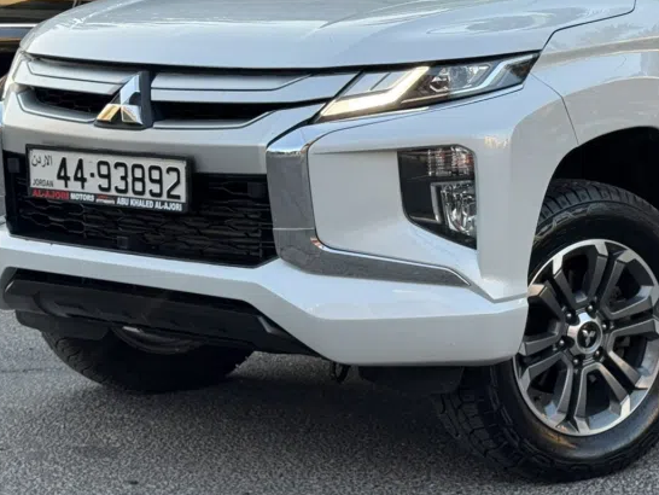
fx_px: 1714
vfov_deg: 16.3
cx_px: 503
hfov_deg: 21.6
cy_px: 105
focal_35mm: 90
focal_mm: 6.76
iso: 64
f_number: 1.78
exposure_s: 1/289
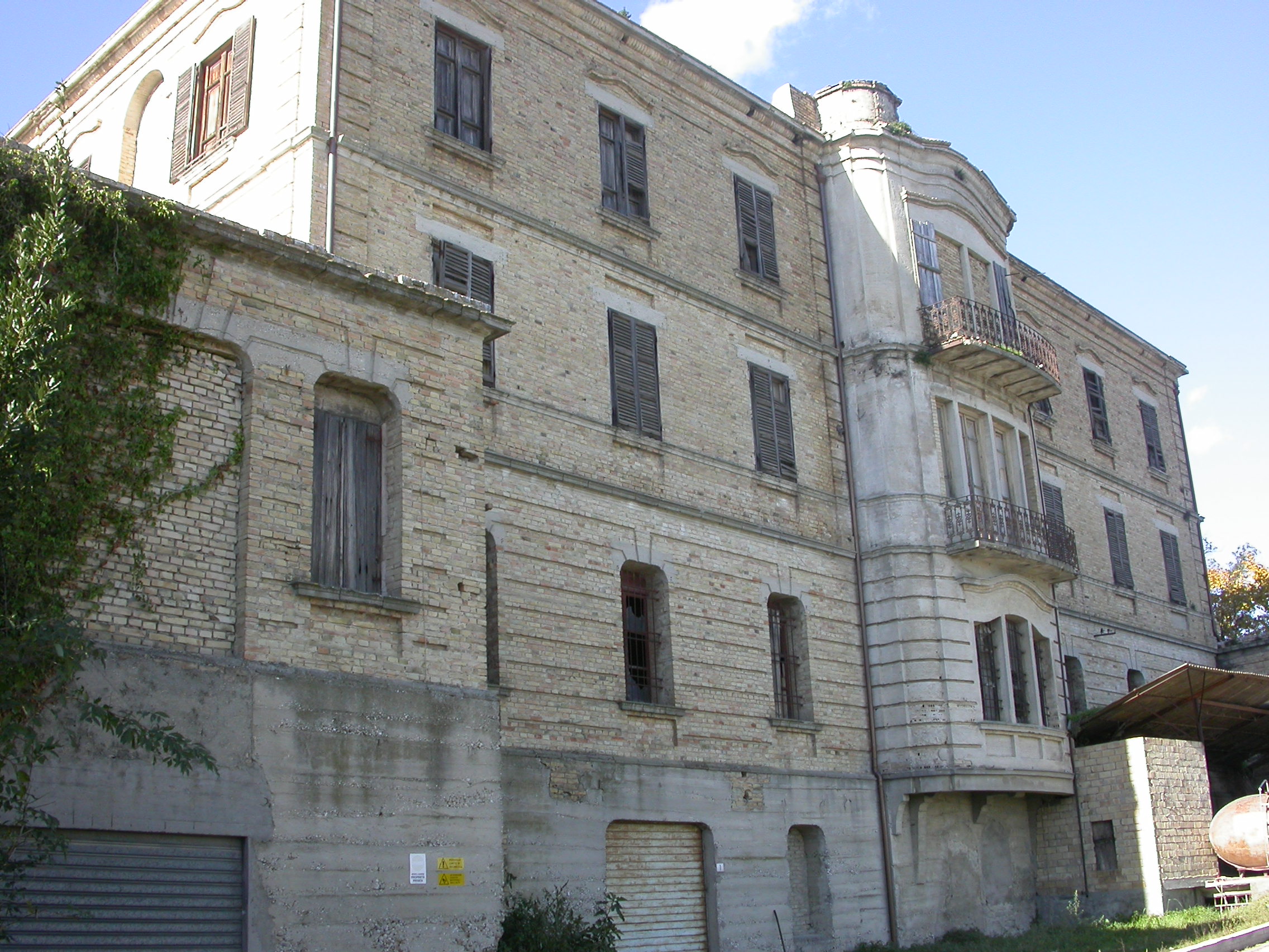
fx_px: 1393
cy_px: 476
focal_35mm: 38
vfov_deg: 37.7
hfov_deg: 49.0
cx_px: 634
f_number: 5.3
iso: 100
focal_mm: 7.85
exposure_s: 1/168
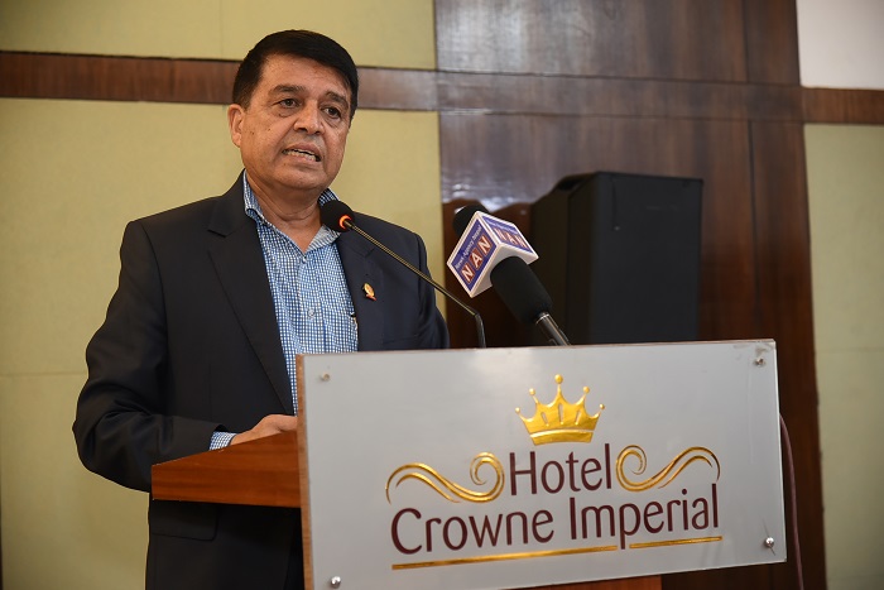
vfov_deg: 16.7
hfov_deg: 24.8
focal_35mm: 82
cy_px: 295
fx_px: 2014
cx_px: 442
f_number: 4.5
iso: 1600
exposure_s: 1/125
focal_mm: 82
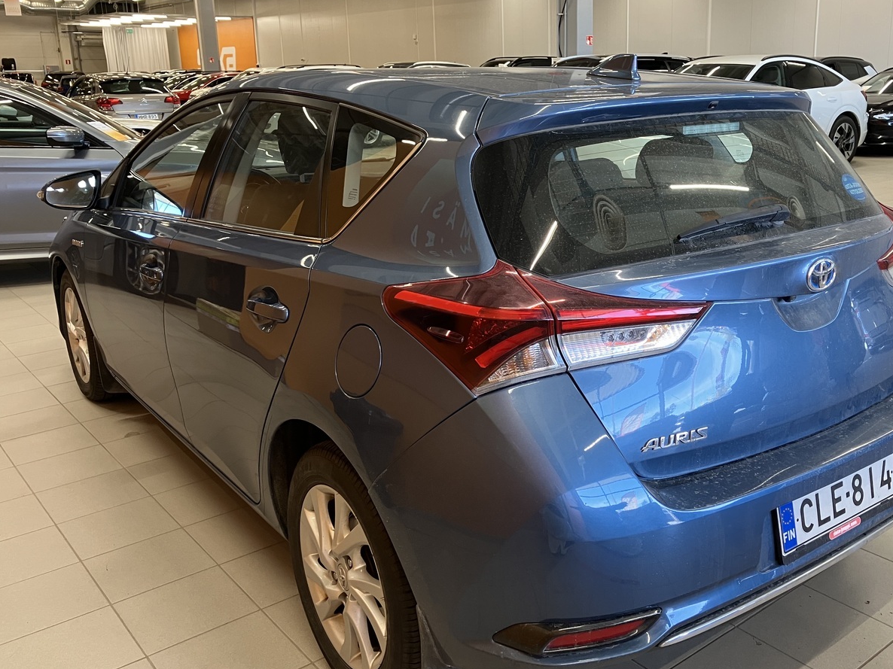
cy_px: 315
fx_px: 877
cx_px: 526
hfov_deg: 53.7
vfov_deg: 41.8
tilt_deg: -14.3
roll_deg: +1.4
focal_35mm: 34
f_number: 1.8
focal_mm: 3.99
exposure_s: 1/99
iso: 80
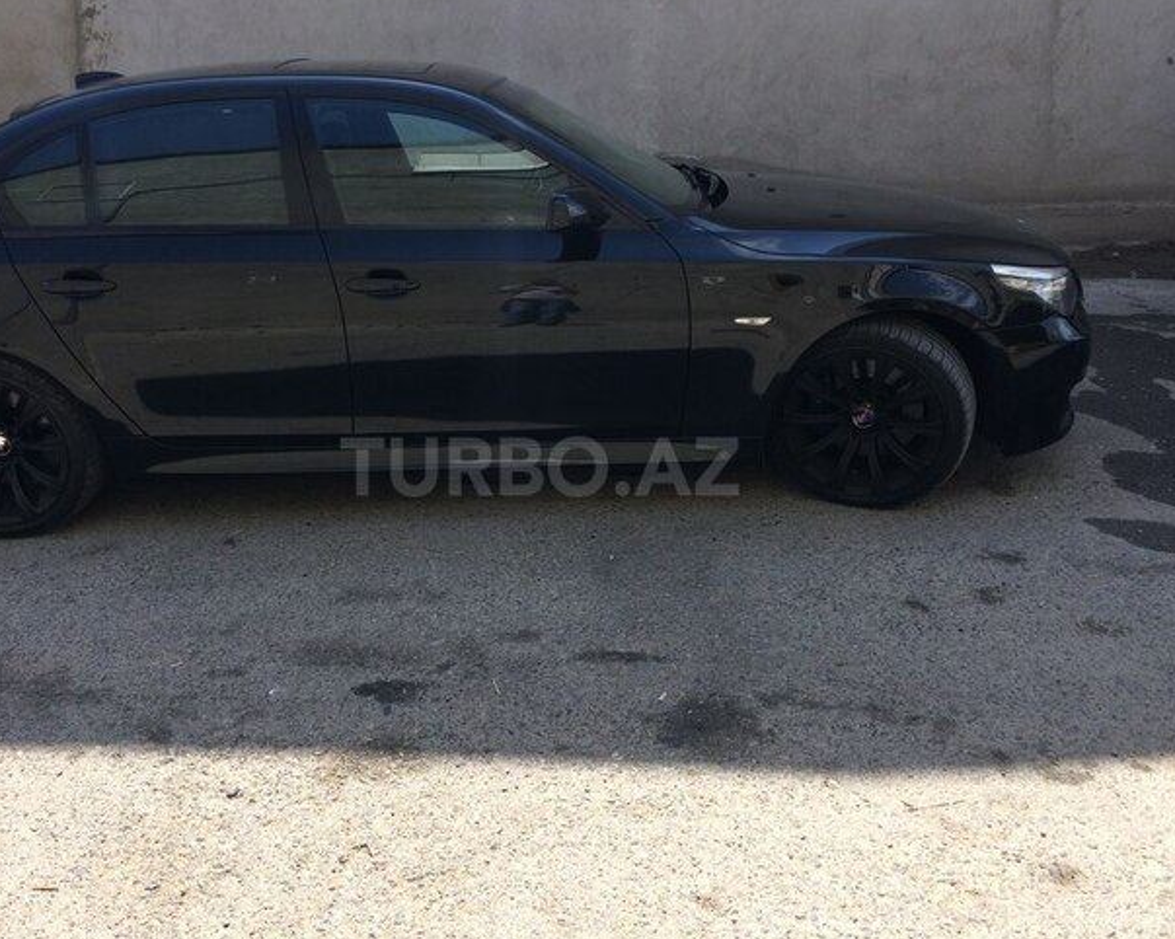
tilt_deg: -24.1
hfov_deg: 57.1
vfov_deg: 47.1
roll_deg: +1.5
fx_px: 1078
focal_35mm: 31
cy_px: 467
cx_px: 540
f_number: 2.2
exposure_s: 1/912
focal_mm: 4.15
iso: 32
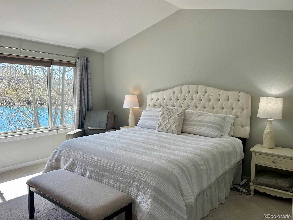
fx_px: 220
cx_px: 146
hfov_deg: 67.3
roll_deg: -0.4
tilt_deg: -4.4
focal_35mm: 26
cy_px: 110
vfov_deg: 53.1
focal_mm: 5.7
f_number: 1.5
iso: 50
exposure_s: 1/464
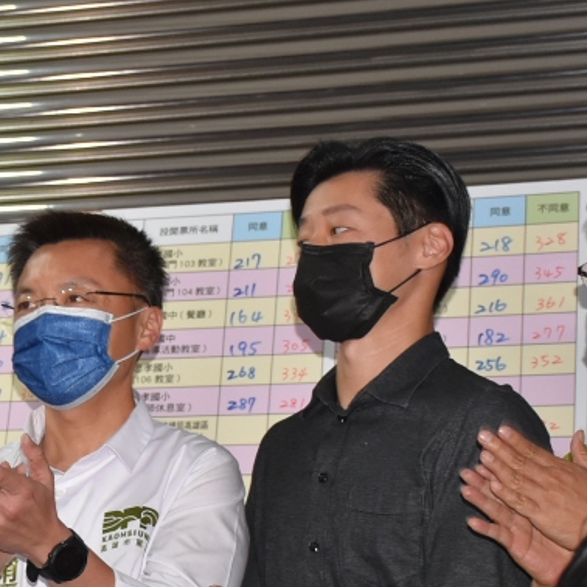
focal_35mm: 134
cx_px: -120
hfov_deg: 12.7
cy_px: 474
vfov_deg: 13.0
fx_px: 2571
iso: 800
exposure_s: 1/80
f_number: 4.5
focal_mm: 34
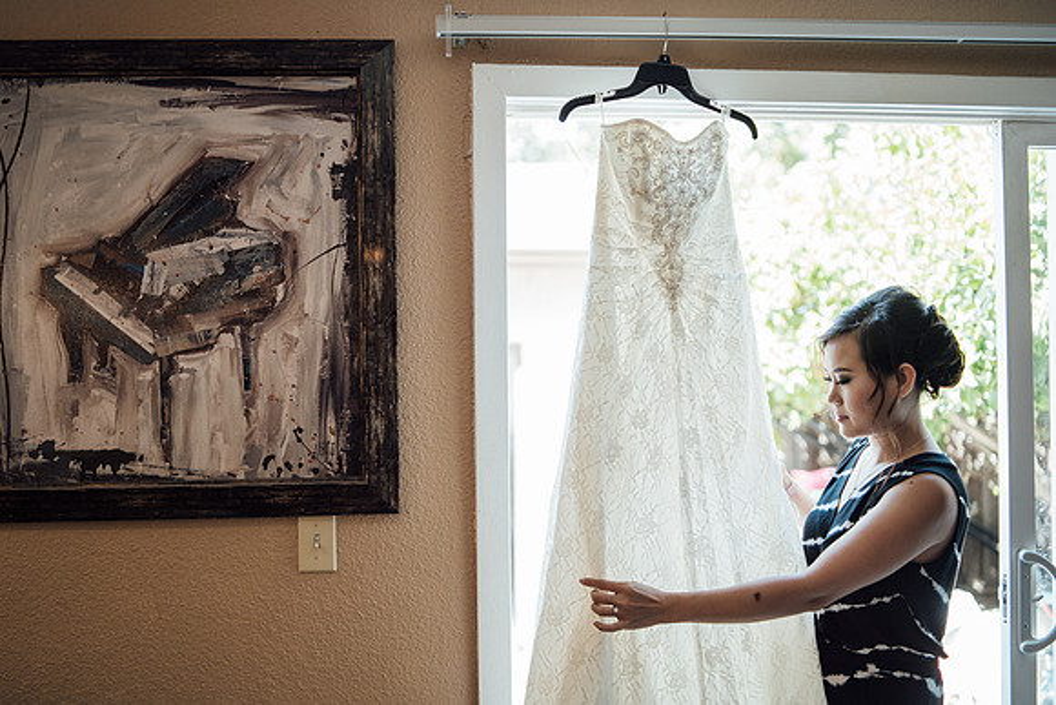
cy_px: 352
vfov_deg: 37.9
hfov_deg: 54.4
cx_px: 528
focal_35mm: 35
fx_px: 1027
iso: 320
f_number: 1.8
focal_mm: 35
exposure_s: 1/320
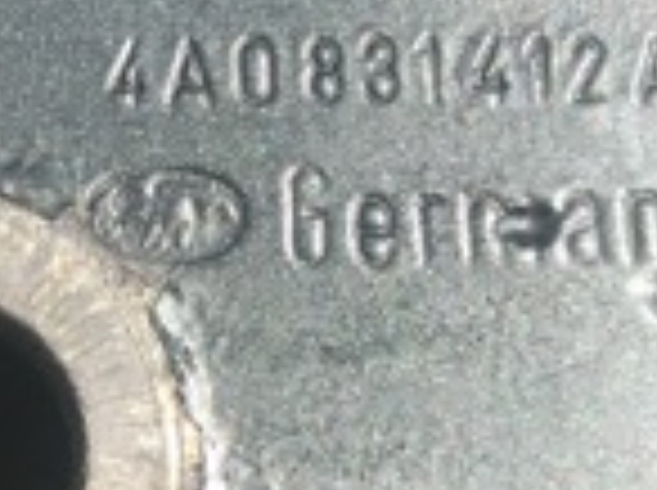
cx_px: 27
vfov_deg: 11.9
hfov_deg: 15.8
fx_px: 2331
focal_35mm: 123
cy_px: 52
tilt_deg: -67.3
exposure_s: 1/1773
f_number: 1.8
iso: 20
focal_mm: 3.99
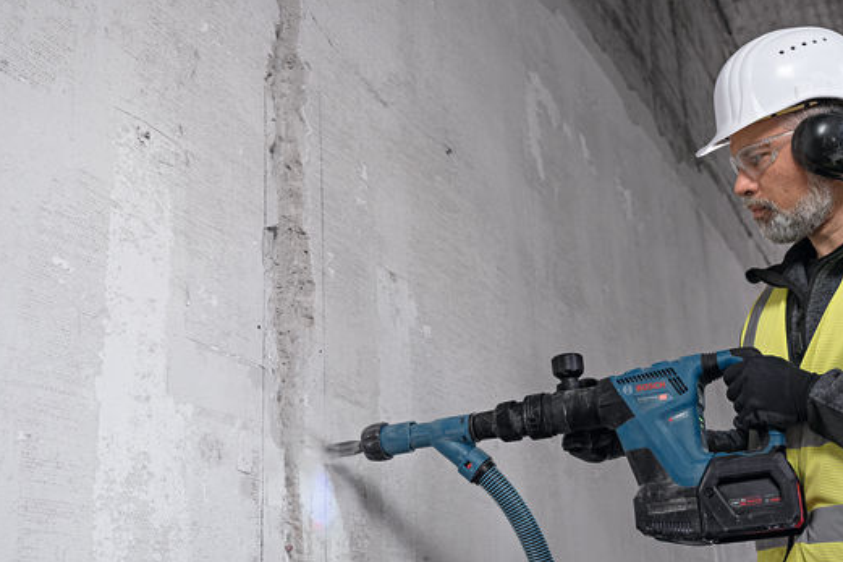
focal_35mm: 44
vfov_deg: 30.4
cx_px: 561
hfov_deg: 44.1
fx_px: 1025
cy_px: 386
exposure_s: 1/200
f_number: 4.5
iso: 1250
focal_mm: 28.5
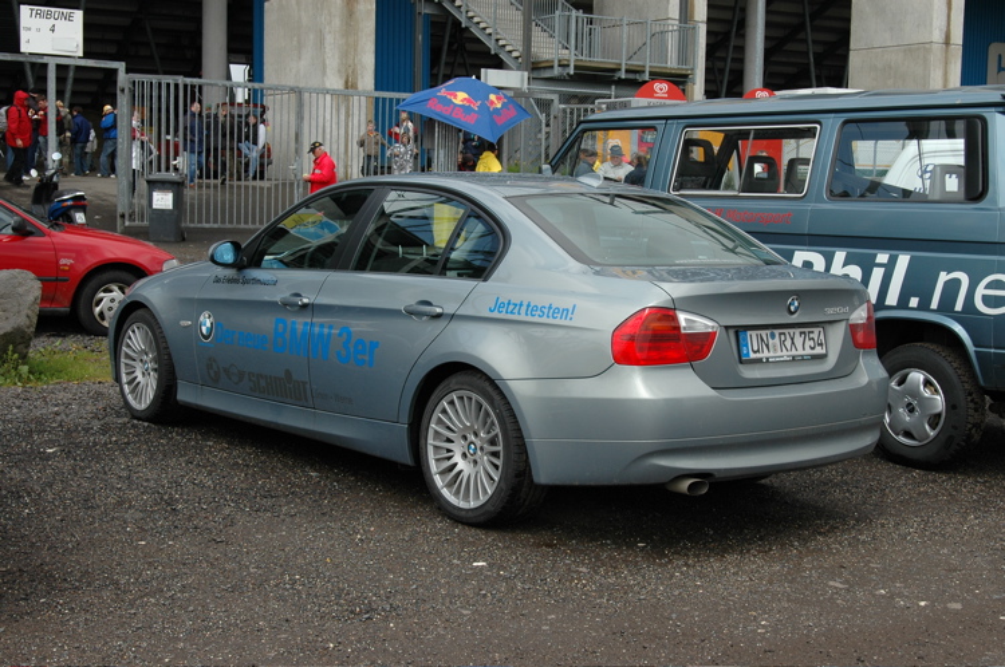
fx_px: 1464
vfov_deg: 25.7
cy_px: 334
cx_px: 502
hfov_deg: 37.9
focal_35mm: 52
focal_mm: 35
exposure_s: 1/250
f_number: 8
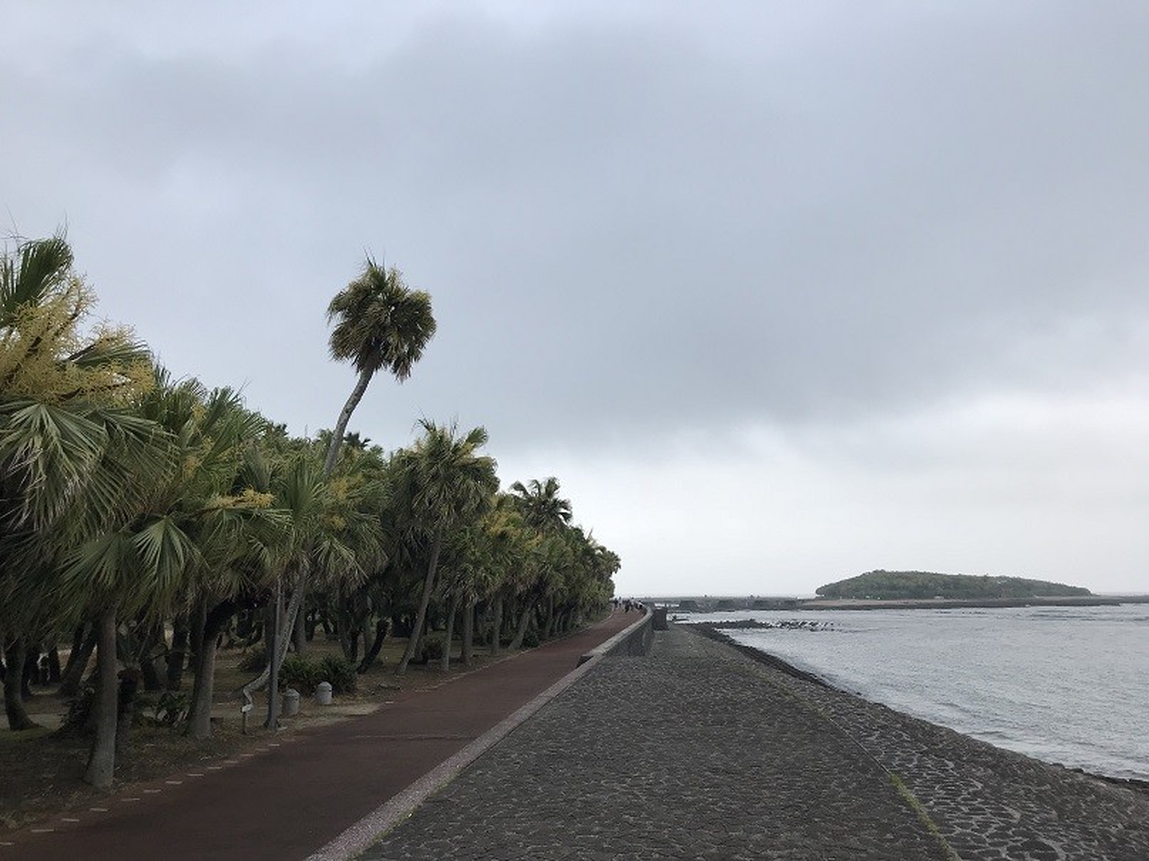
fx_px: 929
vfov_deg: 49.7
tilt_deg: +9.8
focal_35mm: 28
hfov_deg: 63.5
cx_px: 574
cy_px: 430
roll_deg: +0.7
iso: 20
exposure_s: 1/2128
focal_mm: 3.99
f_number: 1.8
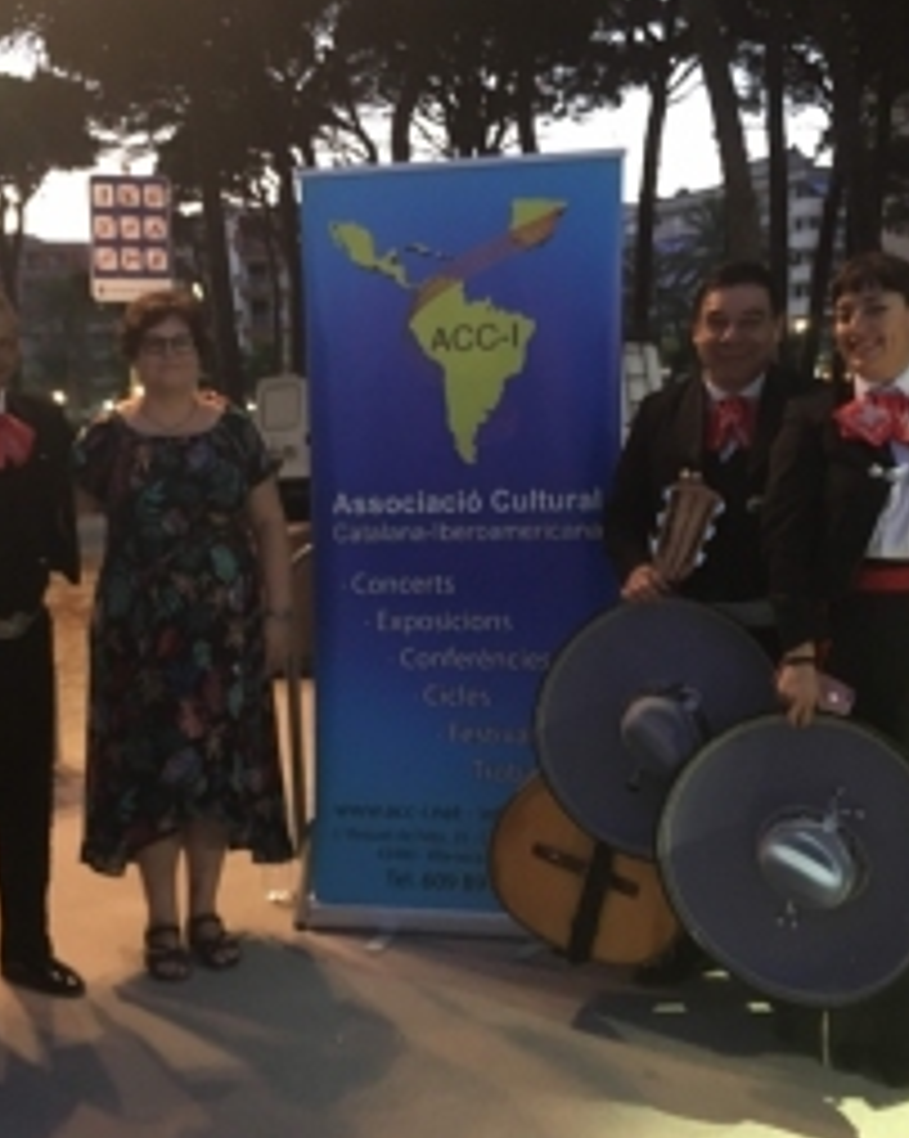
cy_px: 569
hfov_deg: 35.4
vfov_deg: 43.9
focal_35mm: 42
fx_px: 1414
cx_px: 317
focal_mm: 4.15
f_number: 2.2
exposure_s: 1/17
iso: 400
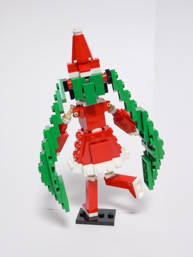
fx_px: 334
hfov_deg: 32.2
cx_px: 96
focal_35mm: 45
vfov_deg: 42.1
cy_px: 128
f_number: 4.6
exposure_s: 1/6
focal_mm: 8.1
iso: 400
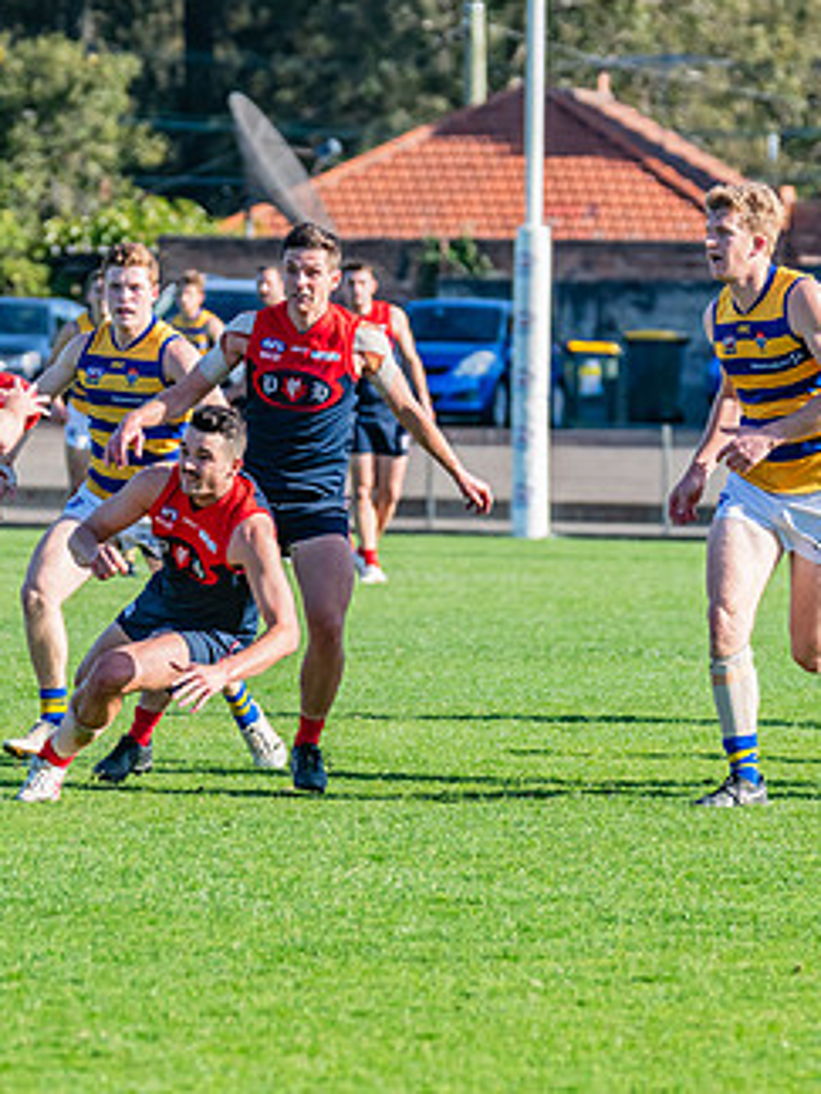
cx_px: 192
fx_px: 14389
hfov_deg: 3.3
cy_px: 592
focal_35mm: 455
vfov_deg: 4.4
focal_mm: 250
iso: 800
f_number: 7.1
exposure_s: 1/1600
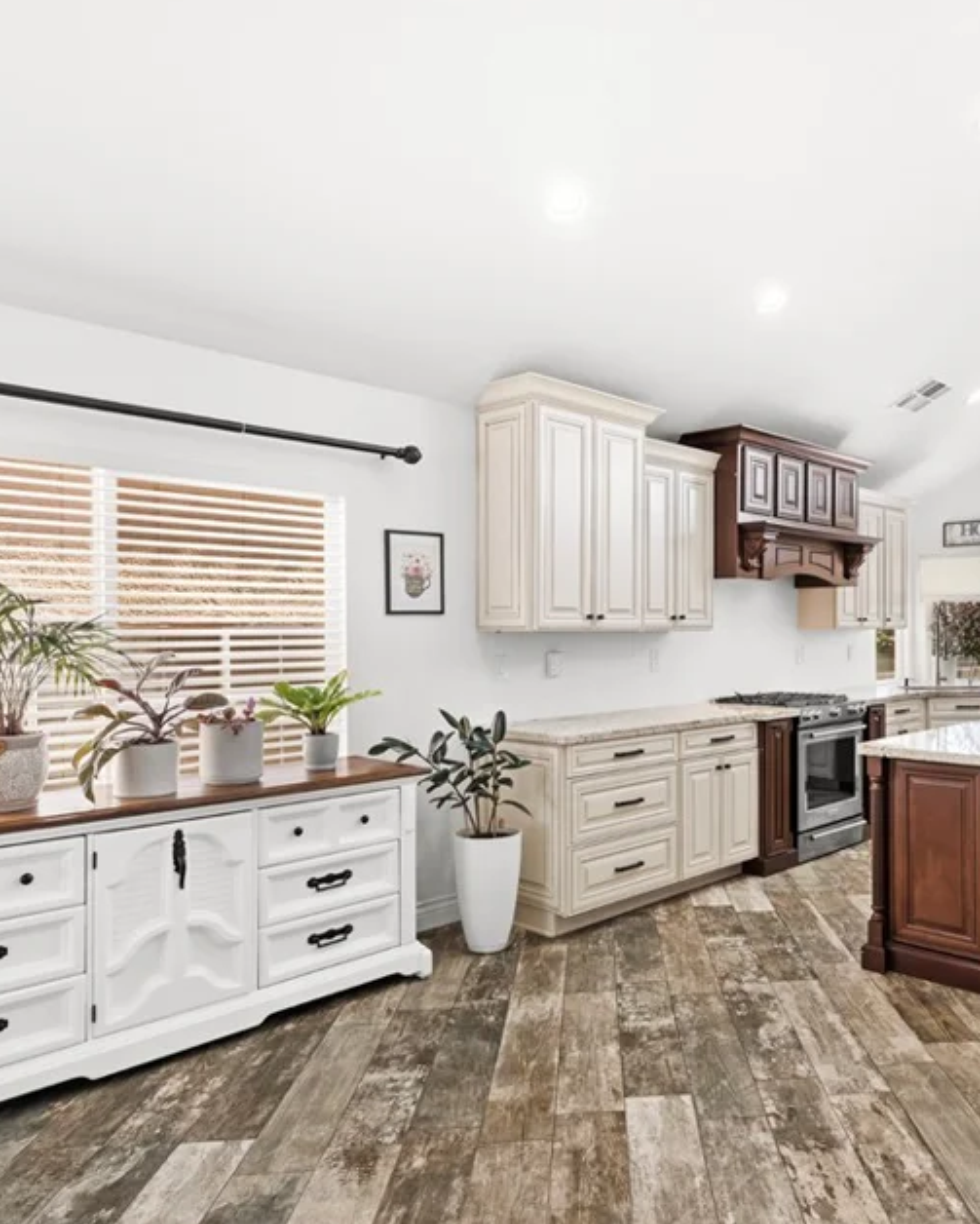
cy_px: 636
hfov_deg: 53.5
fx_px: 942
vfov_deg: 66.0
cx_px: 682
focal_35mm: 26
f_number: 8
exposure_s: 1/15
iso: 400
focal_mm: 17
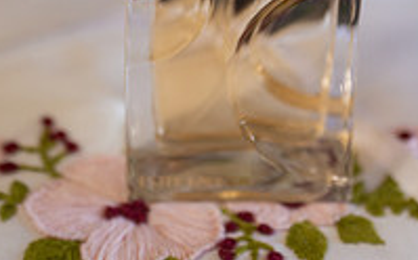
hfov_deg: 10.1
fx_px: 2368
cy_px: -139
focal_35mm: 208
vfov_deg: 6.2
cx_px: 244
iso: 640
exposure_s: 1/320
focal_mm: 70
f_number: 2.8
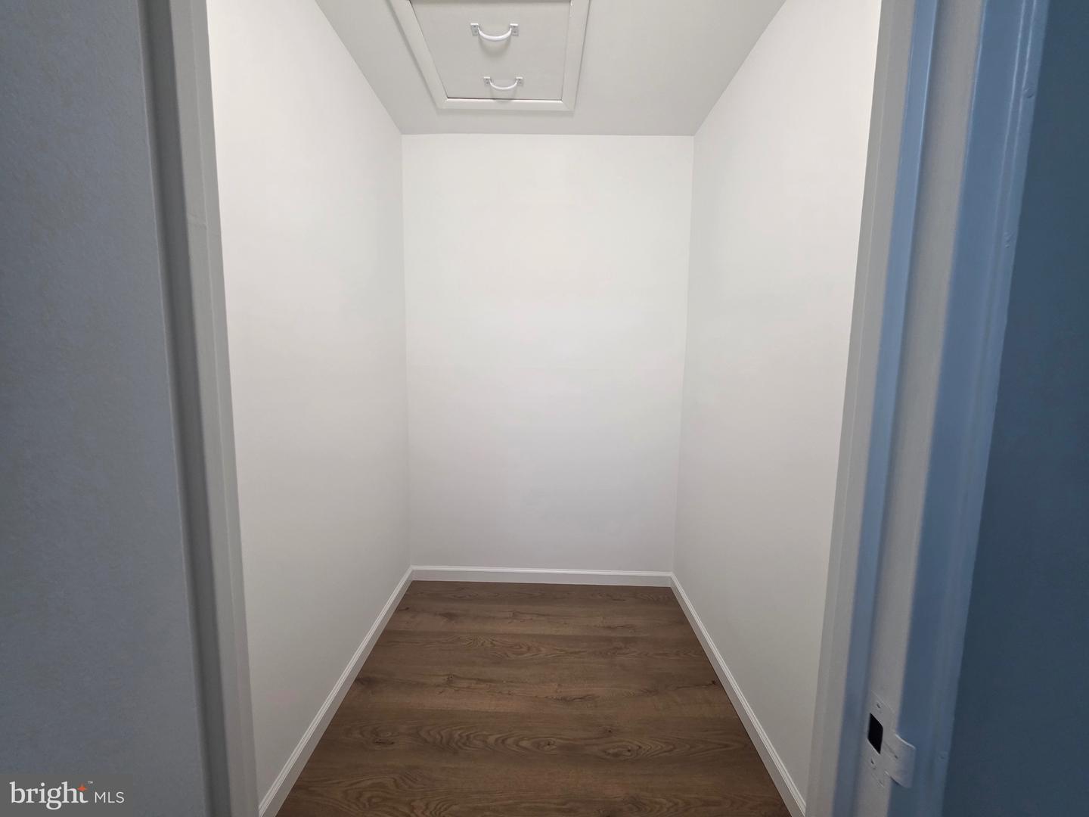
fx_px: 409
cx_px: 544
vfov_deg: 89.9
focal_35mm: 13
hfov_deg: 106.2
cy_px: 408
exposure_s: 1/120
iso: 200
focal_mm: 2.2
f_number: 1.9
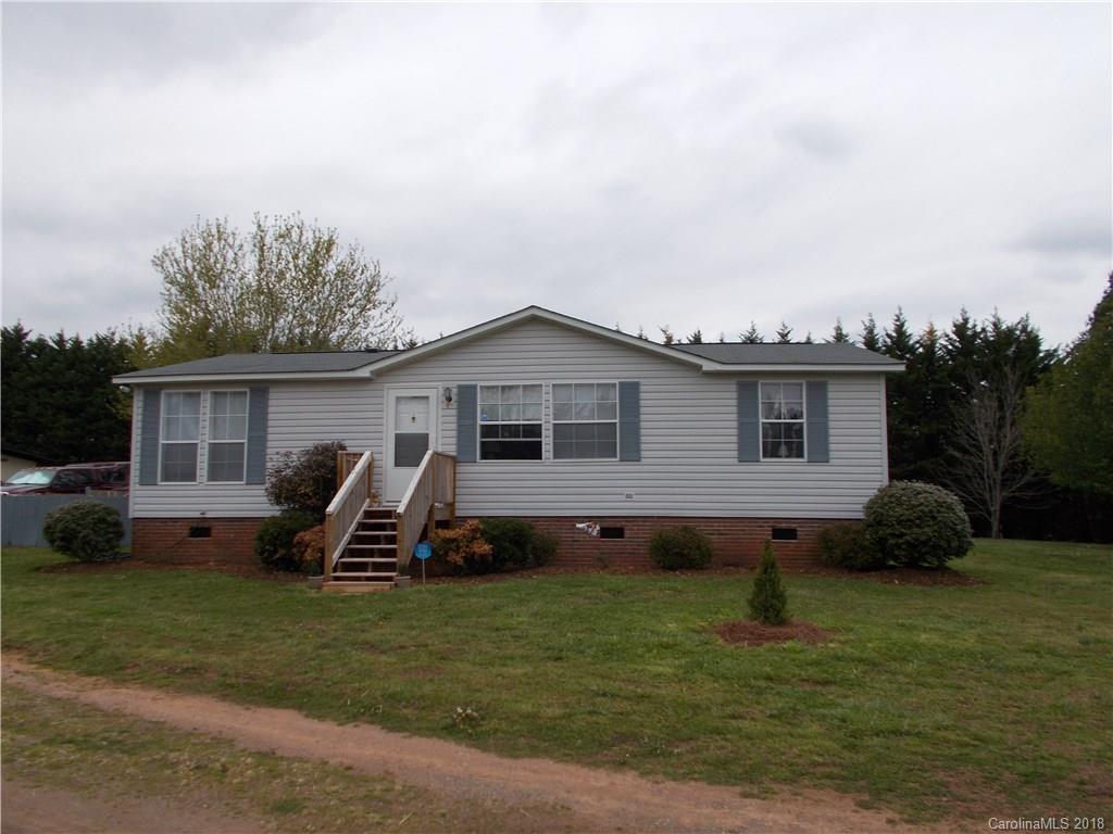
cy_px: 417
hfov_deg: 60.0
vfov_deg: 46.8
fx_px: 965
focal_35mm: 30
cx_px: 556
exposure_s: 1/160
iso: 80
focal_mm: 5.3
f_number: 8.6
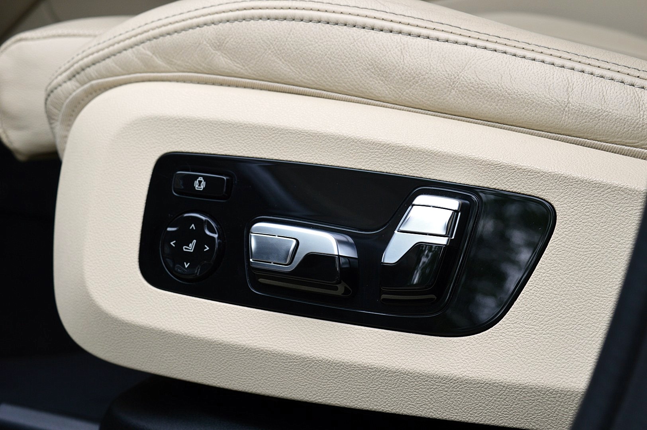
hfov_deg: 33.4
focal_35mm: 60
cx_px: 324
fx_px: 1077
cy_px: 215
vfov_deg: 22.6
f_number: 9
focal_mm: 40
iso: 400
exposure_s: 1/125
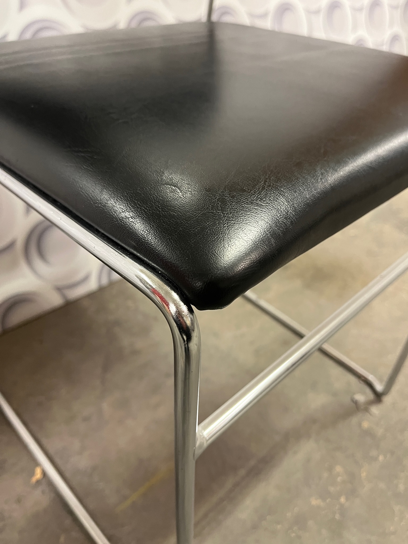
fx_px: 409
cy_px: 272
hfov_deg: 53.0
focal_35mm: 26
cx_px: 204
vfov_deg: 67.3
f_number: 1.6
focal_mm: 5.1
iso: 320
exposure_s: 1/50
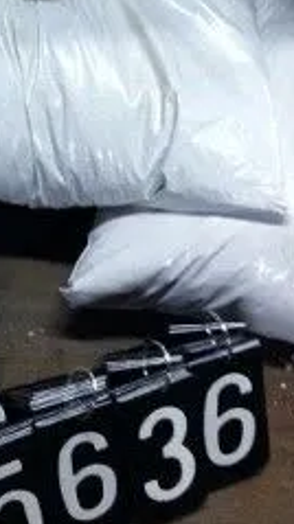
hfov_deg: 11.7
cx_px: 4
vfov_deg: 20.3
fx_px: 1417
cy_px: -2
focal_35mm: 102
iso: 160
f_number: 2.4
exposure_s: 1/20
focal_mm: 4.28
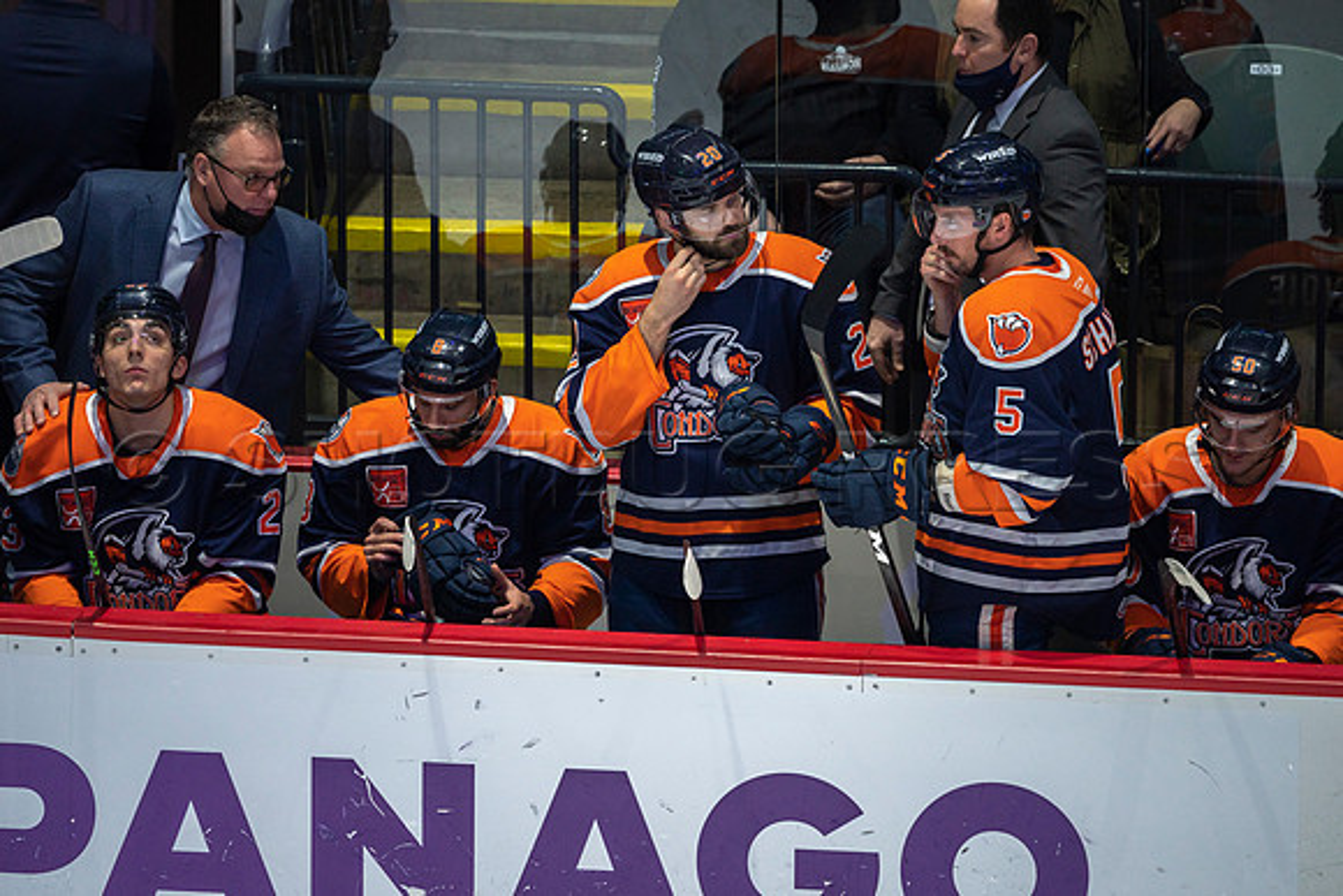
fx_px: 22388
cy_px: 448
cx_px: 672
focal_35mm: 600
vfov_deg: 2.3
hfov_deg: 3.4
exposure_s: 1/640
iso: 1600
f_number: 4
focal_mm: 600
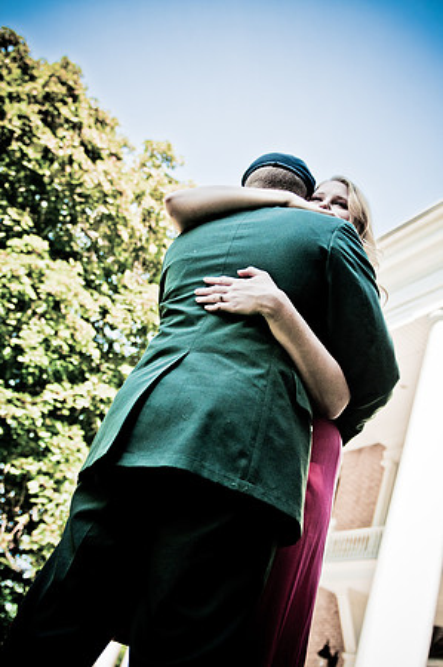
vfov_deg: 48.0
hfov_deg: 32.9
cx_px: 222
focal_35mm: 40
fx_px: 749
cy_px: 334
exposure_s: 1/1000
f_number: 2.8
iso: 200
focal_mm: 27
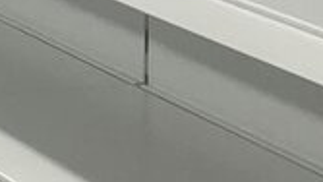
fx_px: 2321
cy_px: -62
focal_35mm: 271
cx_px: -56
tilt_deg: -9.4
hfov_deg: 7.9
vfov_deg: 4.5
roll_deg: -0.1
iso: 40
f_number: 1.6
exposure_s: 1/100
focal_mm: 5.1
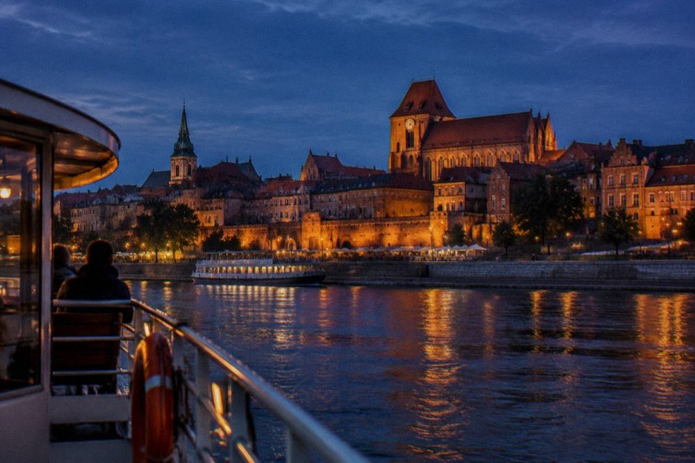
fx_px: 1351
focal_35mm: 70
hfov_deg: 28.9
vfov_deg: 19.4
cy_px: 232
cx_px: 348
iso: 5000
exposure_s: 1/40
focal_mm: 70
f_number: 5.6
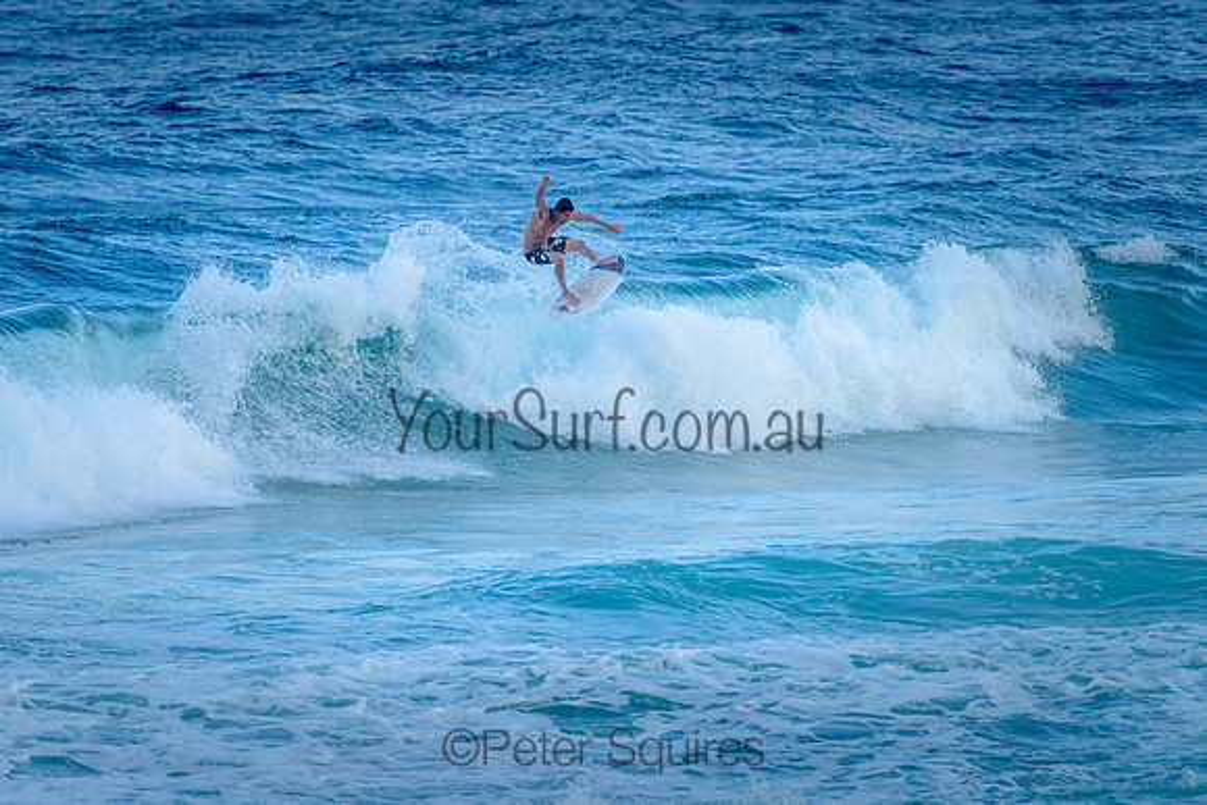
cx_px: 607
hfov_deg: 4.2
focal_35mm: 491
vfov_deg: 2.8
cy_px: 314
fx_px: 16452
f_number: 5.6
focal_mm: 400
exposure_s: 1/1250
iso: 560
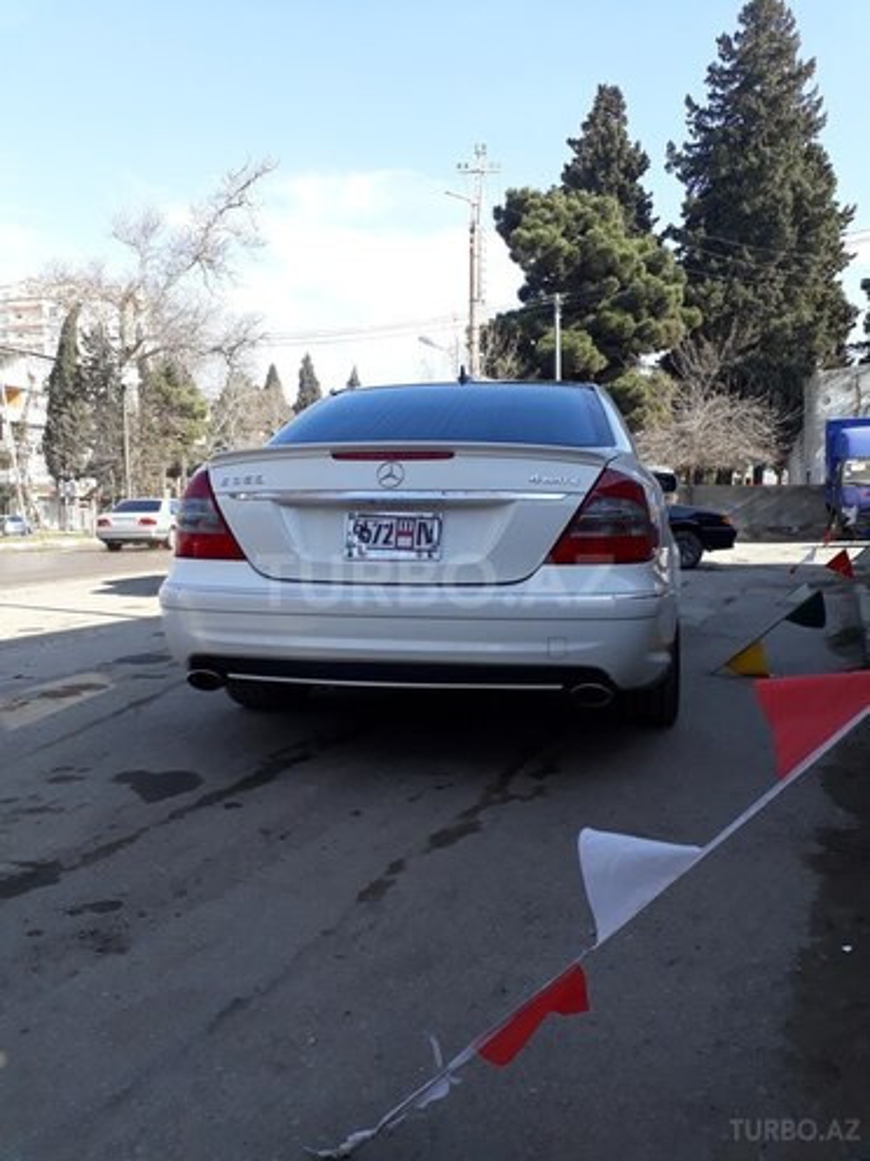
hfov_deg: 51.4
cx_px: 435
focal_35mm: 27
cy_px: 580
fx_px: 905
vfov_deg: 65.3
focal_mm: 3.6
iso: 40
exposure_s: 1/500
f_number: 1.9
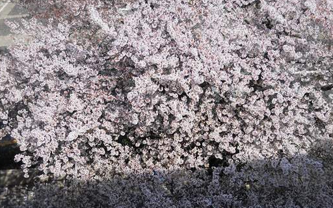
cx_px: 194
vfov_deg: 23.6
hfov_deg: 36.8
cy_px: 103
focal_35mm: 55
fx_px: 499
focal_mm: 6.72
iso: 80
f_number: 5.5
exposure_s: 1/400
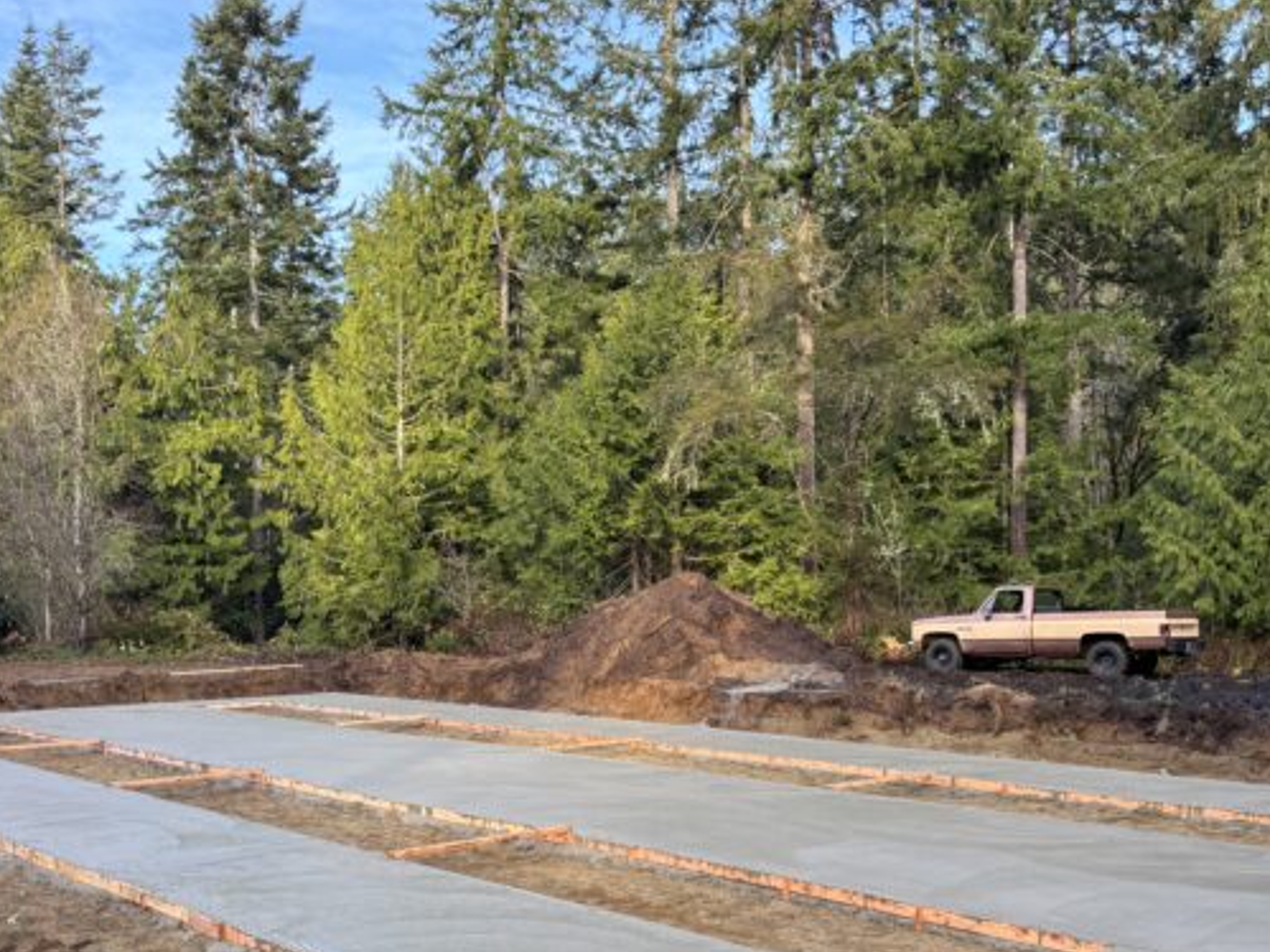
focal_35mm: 40
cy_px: 598
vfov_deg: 35.7
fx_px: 1467
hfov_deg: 46.8
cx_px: 669
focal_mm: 5.96
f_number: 1.6
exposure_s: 1/188
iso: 50
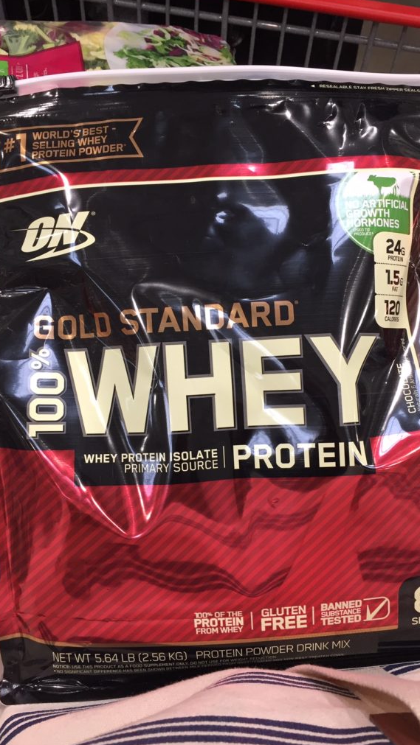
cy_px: 370
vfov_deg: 61.0
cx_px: 231
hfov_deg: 36.7
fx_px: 633
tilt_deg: -55.1
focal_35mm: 32
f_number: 2.2
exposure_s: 1/30
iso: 32
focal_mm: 4.15
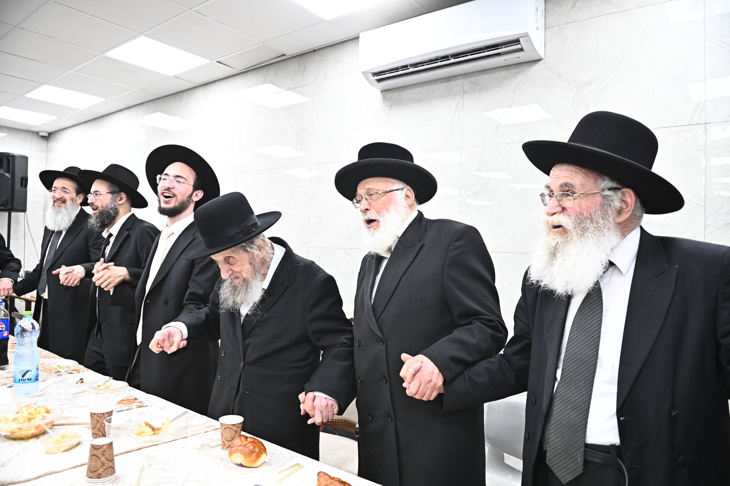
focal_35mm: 24
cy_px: 243
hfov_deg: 73.8
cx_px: 365
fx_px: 487
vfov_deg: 53.1
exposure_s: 1/200
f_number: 3.5
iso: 2500
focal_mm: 24
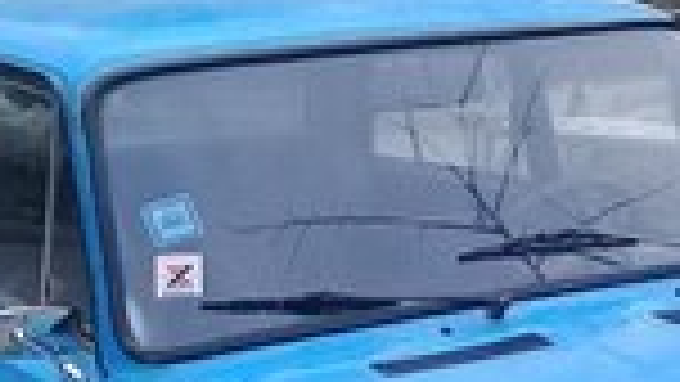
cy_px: 553
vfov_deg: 10.6
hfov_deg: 19.2
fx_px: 2002
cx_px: 473
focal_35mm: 111
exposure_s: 1/344
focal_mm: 3.3
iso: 50
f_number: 2.2
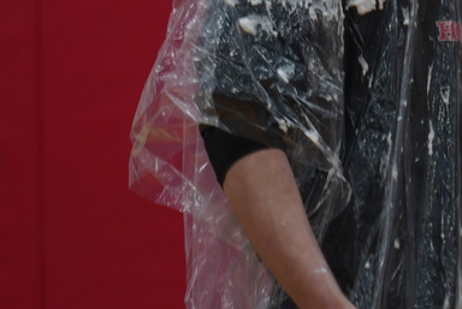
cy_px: -72
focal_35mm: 835
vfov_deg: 1.6
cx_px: 405
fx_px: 10732
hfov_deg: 2.5
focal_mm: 209
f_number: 6.3
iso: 400
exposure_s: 1/25
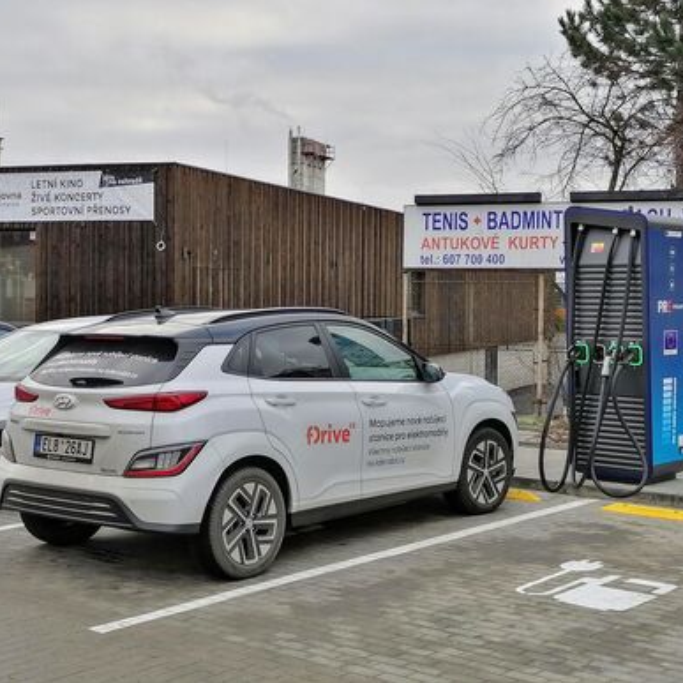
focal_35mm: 57
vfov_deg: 30.0
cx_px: 300
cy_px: 342
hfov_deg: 30.0
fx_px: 1272
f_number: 1.8
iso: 50
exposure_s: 1/347
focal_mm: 5.3
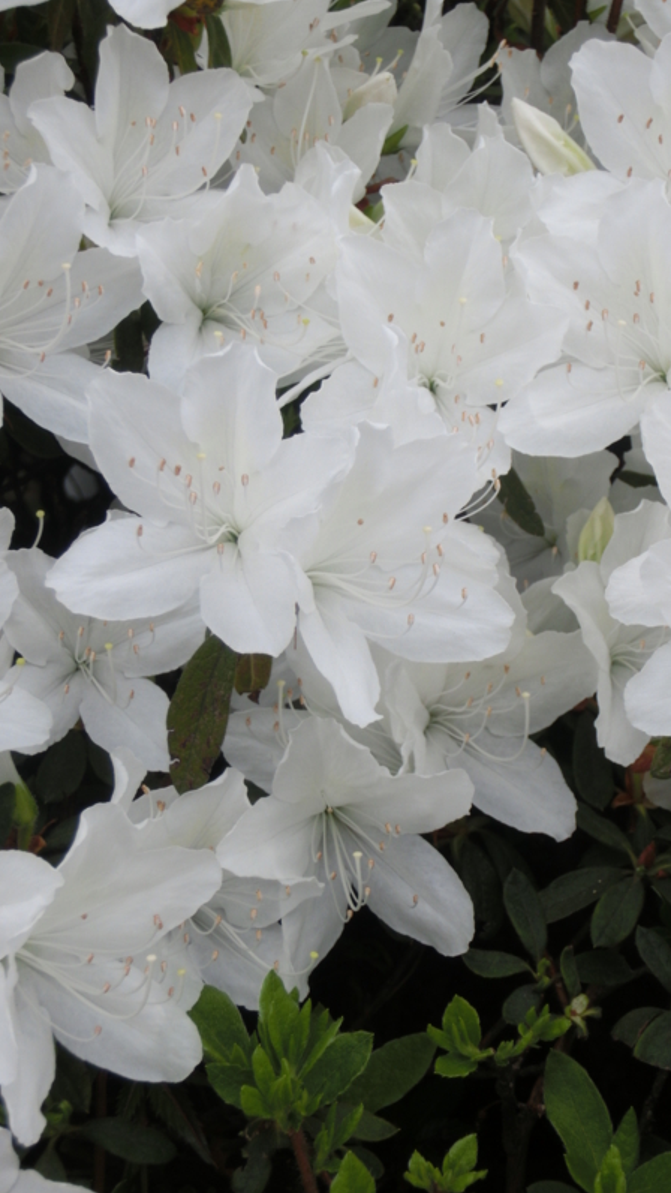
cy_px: 595
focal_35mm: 69
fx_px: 2182
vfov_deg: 30.6
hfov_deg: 17.5
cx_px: 434
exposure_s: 1/200
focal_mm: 11.17
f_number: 4.6
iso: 80
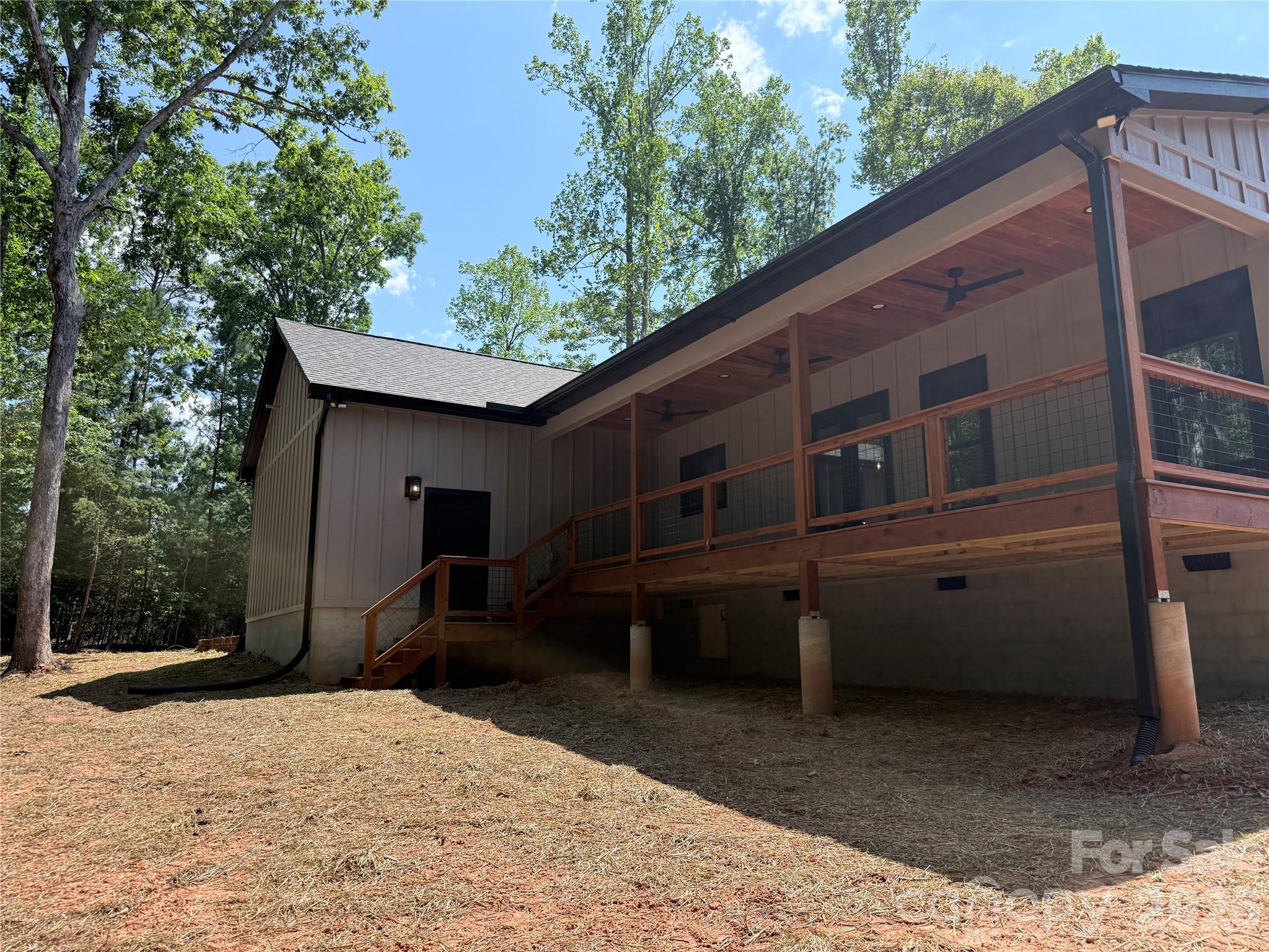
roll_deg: +0.6
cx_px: 634
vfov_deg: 56.8
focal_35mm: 24
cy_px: 476
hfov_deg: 71.6
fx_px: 880
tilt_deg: +10.0
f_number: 1.78
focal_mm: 6.76
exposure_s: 1/2703
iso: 100
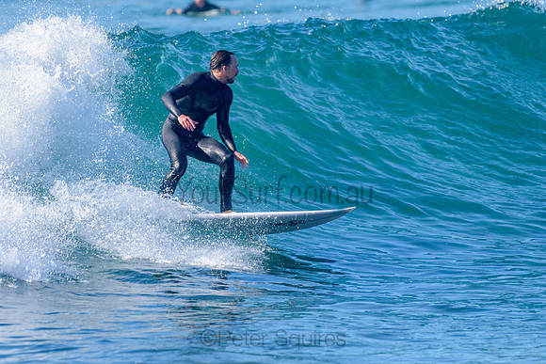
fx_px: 9296
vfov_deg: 2.2
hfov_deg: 3.4
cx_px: 241
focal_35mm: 613
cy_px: 152
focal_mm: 500
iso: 320
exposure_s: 1/2000
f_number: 5.6
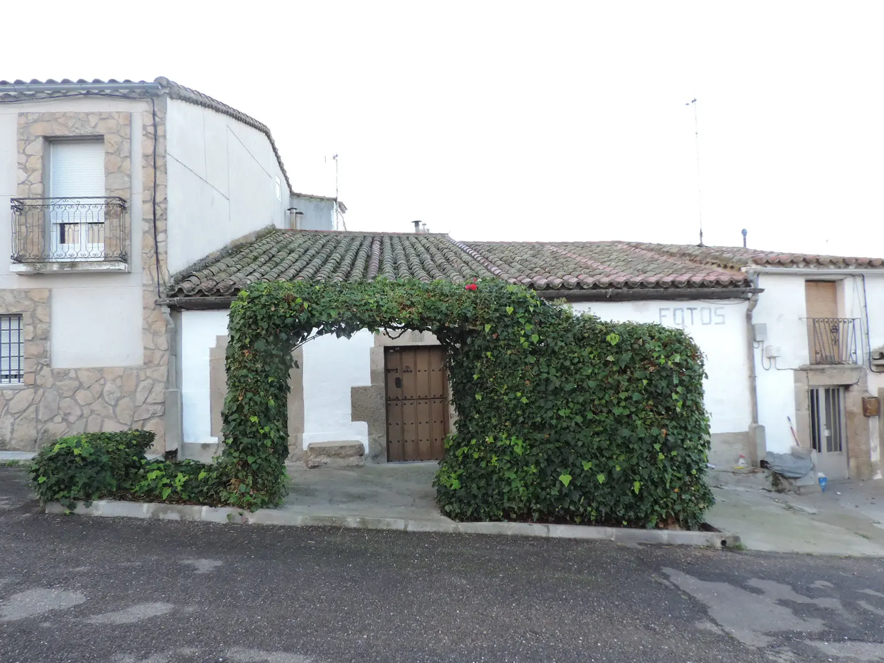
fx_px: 638
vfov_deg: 54.9
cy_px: 338
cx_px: 437
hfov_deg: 69.4
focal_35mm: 25
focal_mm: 4.3
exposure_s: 1/200
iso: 400
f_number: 3
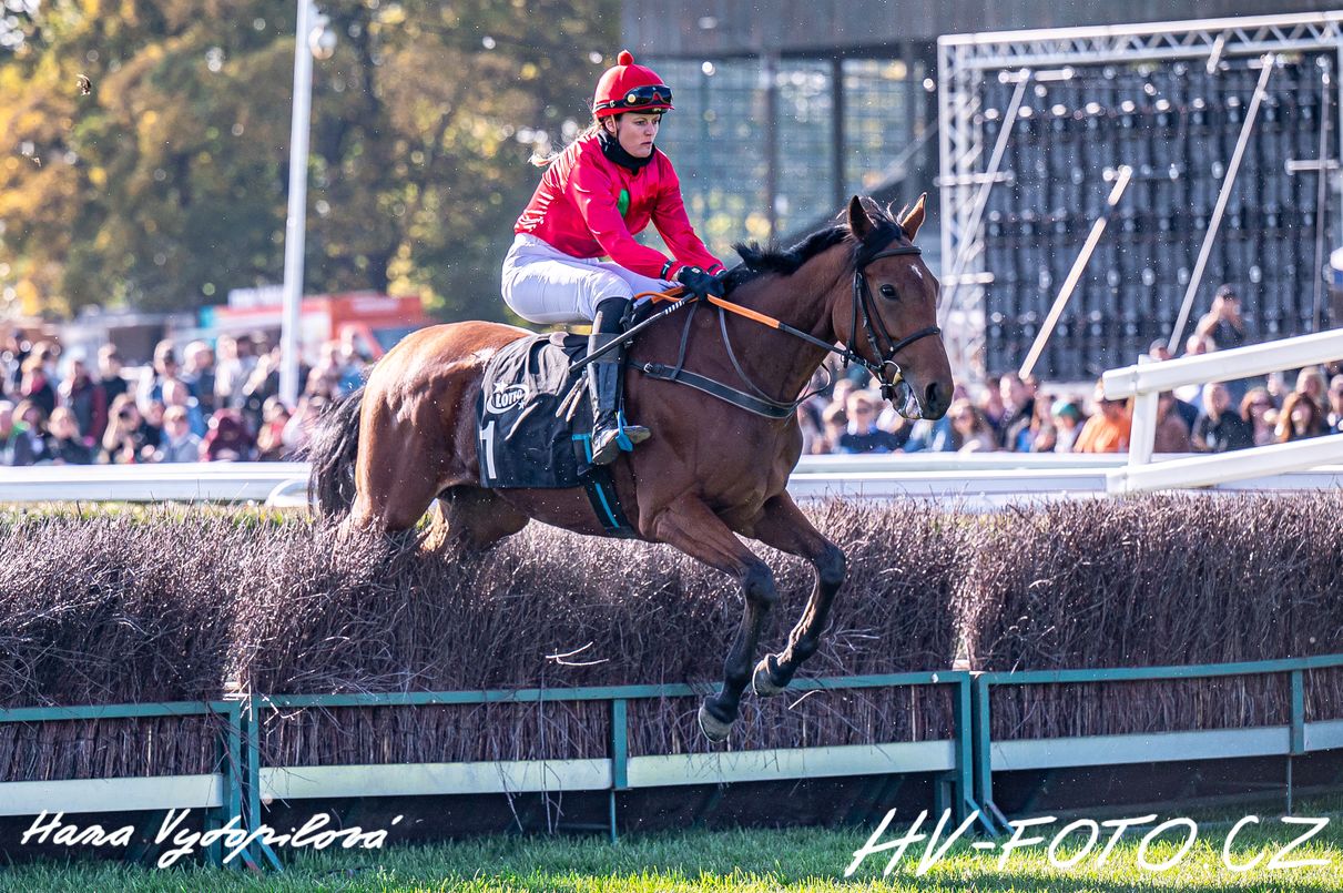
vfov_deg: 9.4
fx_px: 5404
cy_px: 446
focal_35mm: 145
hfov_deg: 14.2
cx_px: 672
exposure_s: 1/3200
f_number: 3.5
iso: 500
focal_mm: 145
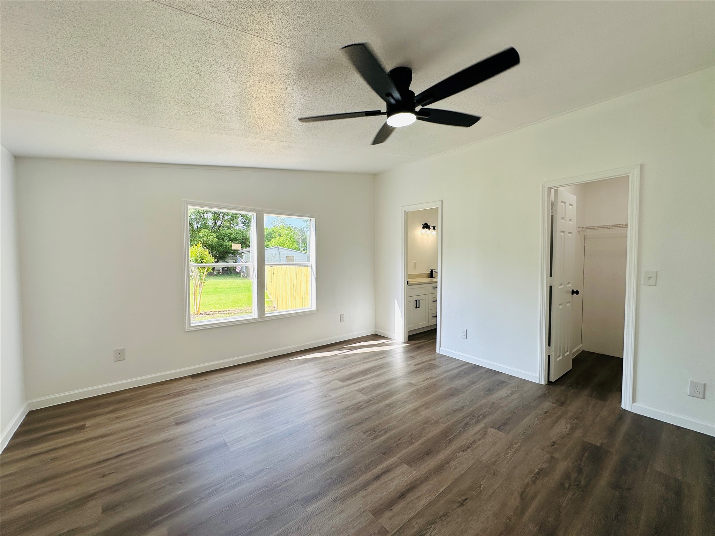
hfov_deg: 102.1
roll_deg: -0.3
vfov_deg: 85.7
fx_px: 289
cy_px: 268
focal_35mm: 14
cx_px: 358
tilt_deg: -1.8
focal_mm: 2.22
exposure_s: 1/390
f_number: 2.2
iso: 40
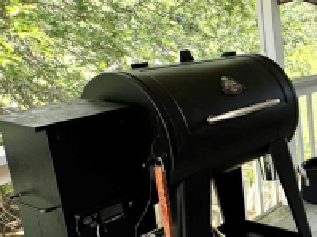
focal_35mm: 47
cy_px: 100
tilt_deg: -12.8
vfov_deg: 30.8
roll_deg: +0.2
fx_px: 430
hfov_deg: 30.6
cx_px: 425
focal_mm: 2.22
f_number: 2.2
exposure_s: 1/166
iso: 40
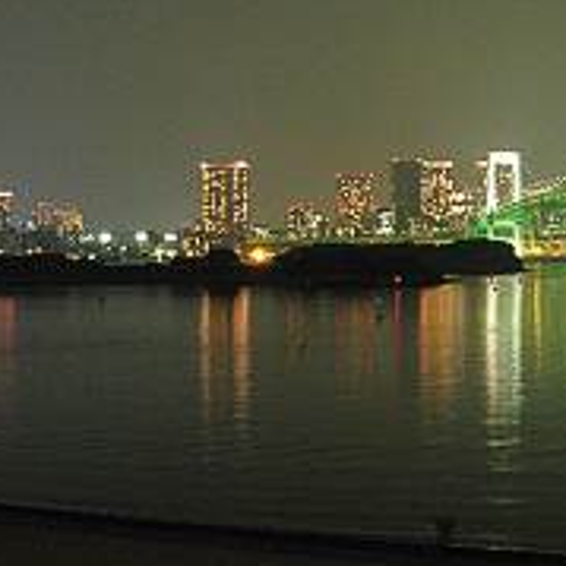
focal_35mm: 75
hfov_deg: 22.2
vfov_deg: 23.1
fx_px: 1387
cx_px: 563
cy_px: 291
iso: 400
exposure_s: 1/1.3
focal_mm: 6.3
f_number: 2.9
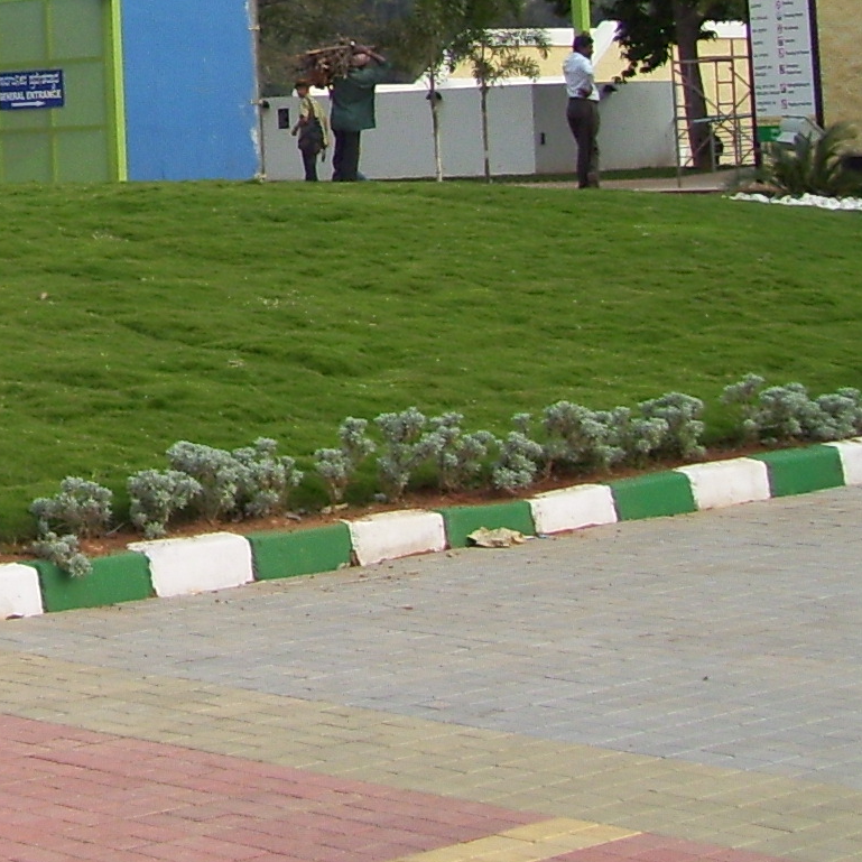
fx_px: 3324
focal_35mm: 118
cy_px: -155
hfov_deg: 14.0
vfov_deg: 14.3
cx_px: -382
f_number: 2.7
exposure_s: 1/400
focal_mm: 6
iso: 80
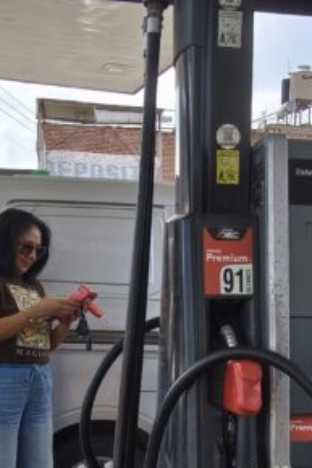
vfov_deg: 31.9
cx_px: 207
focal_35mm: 60
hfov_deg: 22.5
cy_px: 415
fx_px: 781
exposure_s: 1/142
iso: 50
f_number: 2.2
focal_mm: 1.91
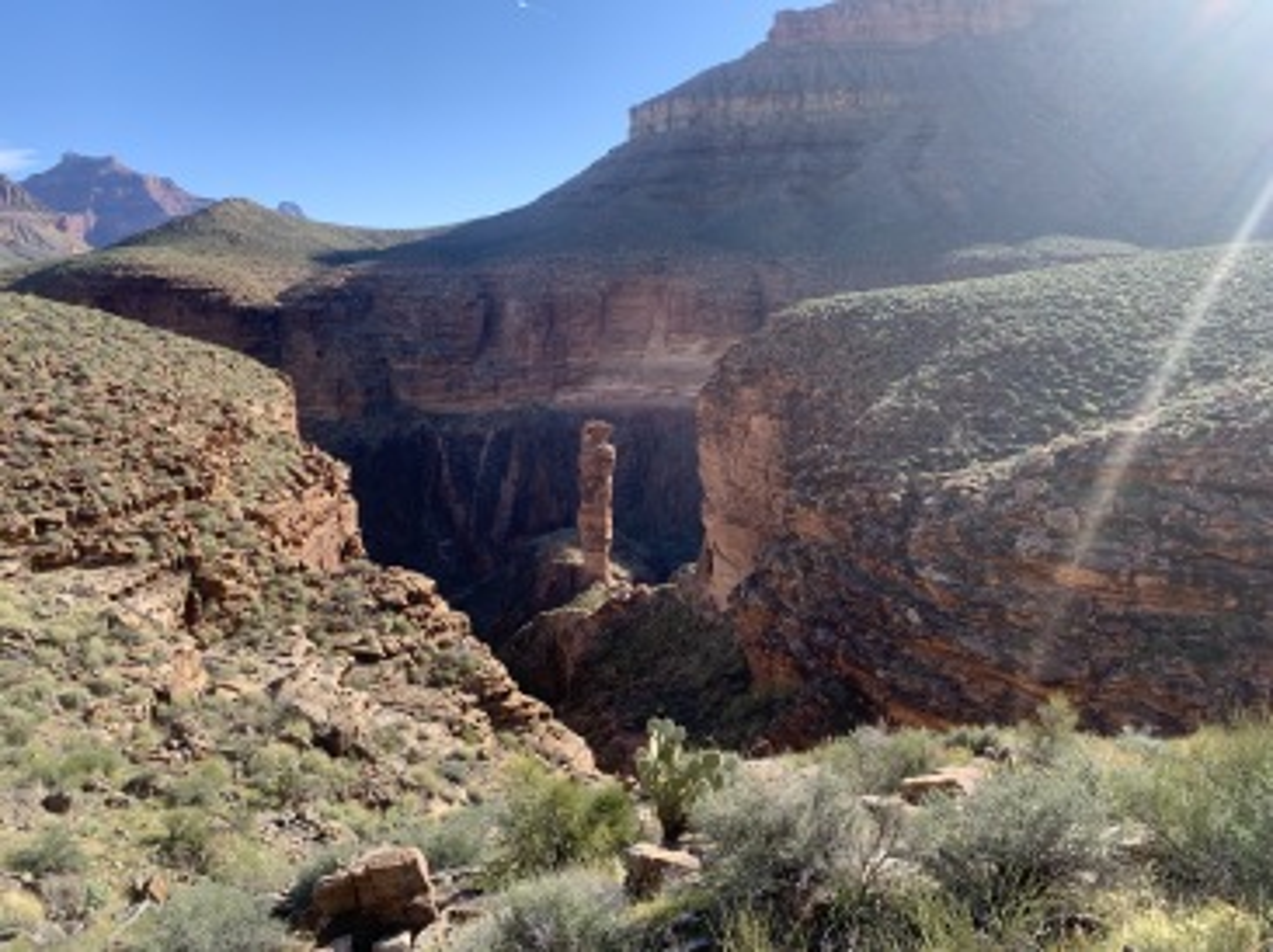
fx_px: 956
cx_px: 636
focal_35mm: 26
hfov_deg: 67.3
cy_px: 476
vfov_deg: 53.0
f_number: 1.8
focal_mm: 4.25
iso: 25
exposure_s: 1/439
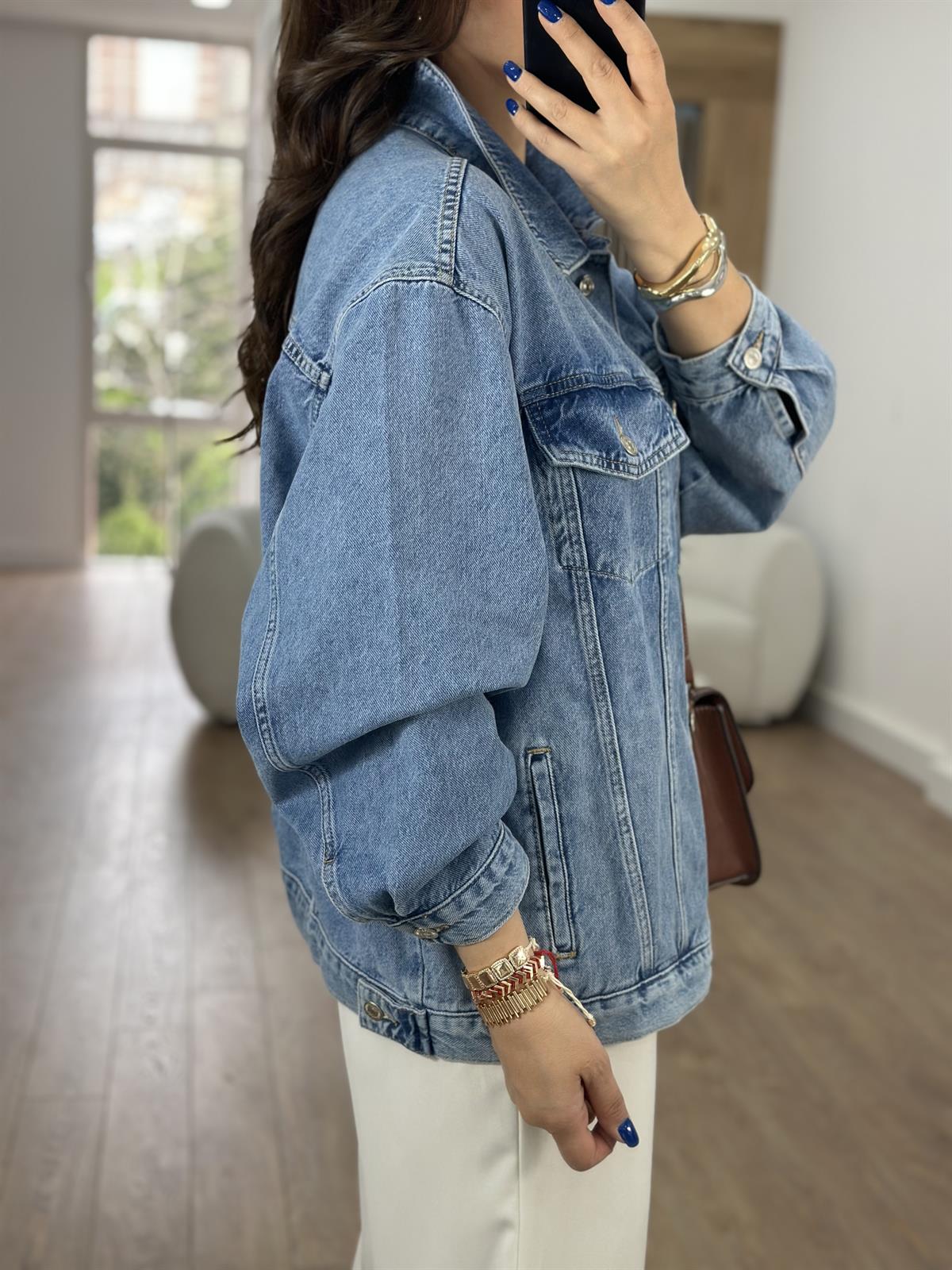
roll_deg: -1.8
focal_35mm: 48
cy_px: 635
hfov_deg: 30.3
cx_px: 476
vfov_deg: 39.7
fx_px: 1760
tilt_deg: -32.6
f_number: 1.78
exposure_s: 1/206
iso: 80
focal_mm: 6.86
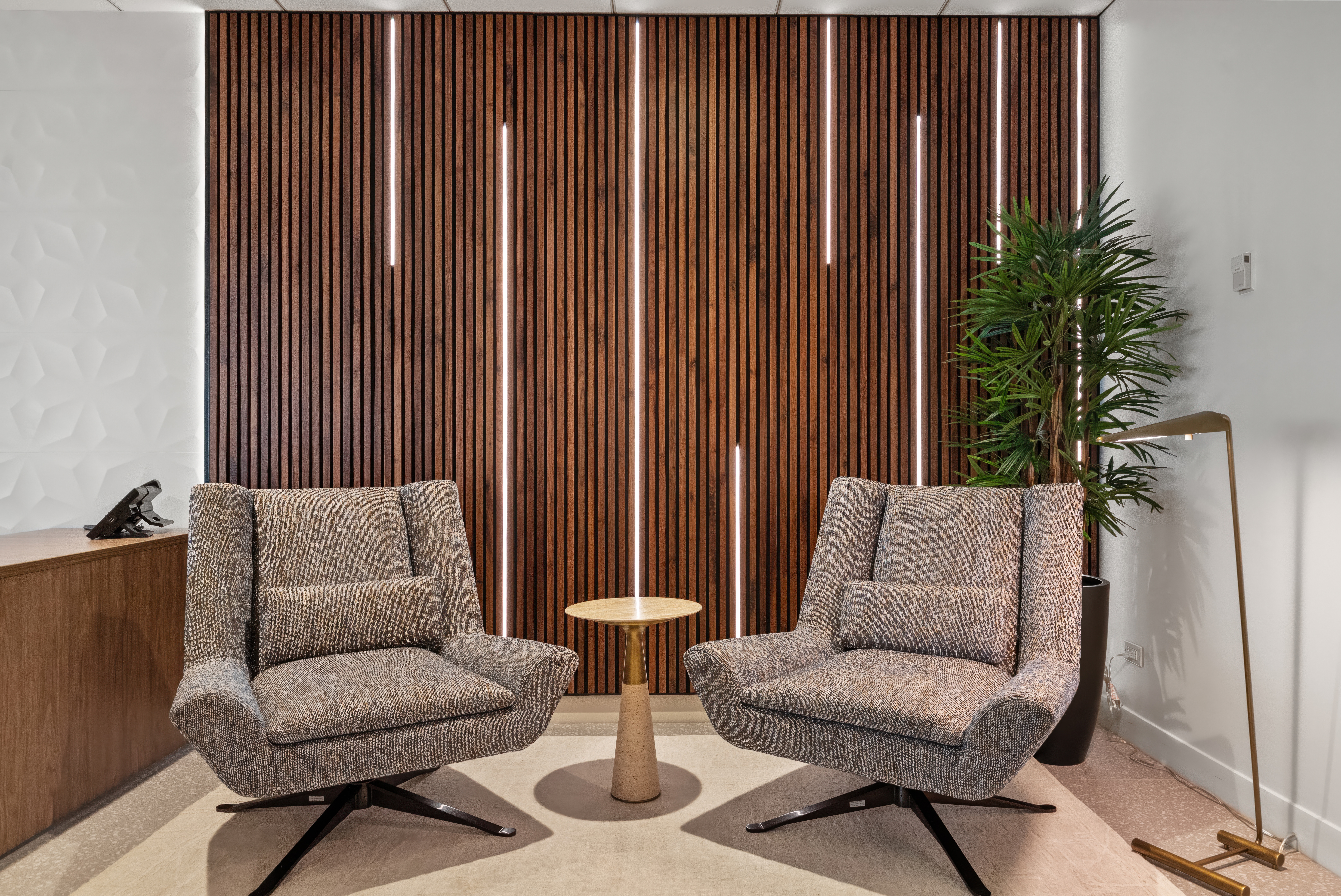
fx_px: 861
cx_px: 670
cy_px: 448
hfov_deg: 75.8
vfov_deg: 55.0
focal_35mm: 23
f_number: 9
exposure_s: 1/4
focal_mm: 23.1
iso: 400
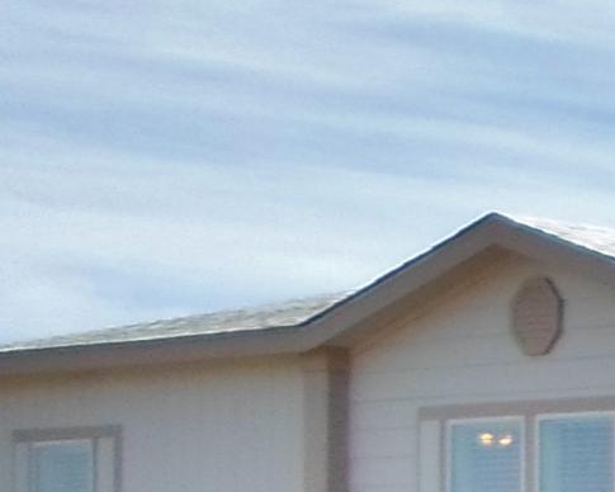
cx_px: 1811
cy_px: 607
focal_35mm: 151
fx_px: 2748
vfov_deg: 10.1
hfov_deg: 9.9
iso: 80
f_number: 2.5
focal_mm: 4.5
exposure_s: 1/1500
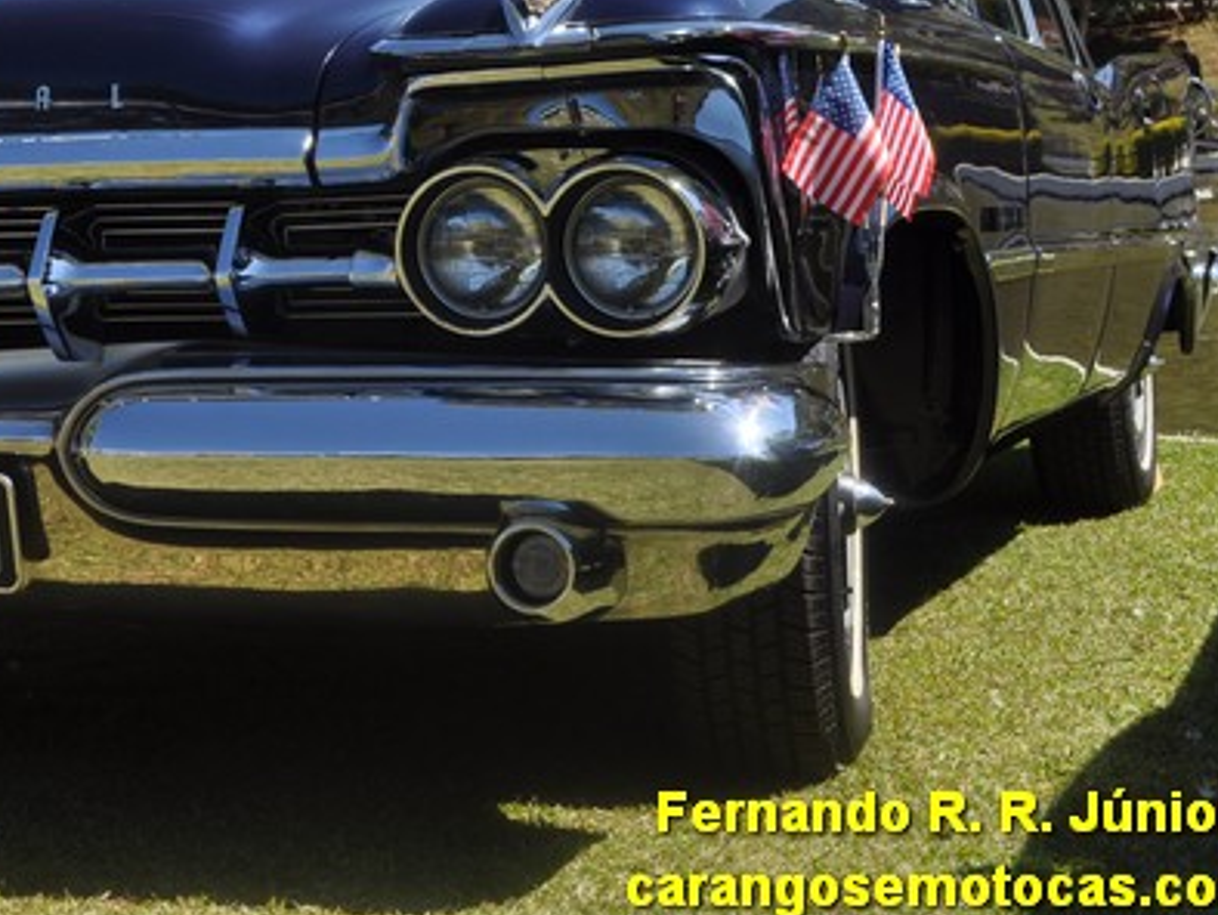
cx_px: 128
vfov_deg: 18.9
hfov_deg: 24.6
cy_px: 161
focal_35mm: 77
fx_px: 2711
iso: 200
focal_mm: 28
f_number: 9
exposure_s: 1/320
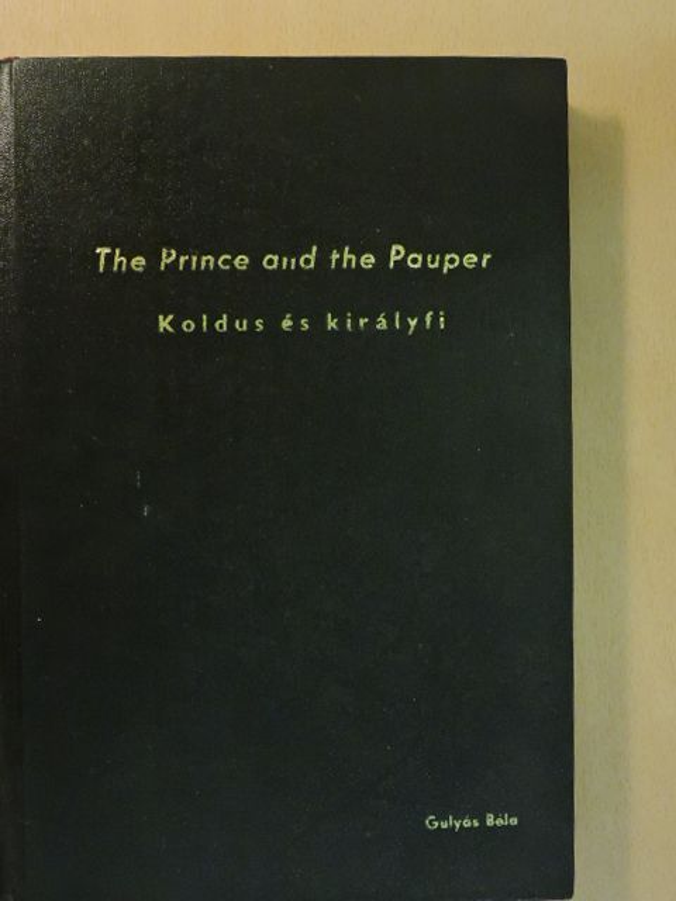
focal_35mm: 40
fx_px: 1042
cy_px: 450
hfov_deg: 36.0
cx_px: 338
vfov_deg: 46.8
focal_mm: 7.2
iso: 1600
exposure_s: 1/60
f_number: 3.8
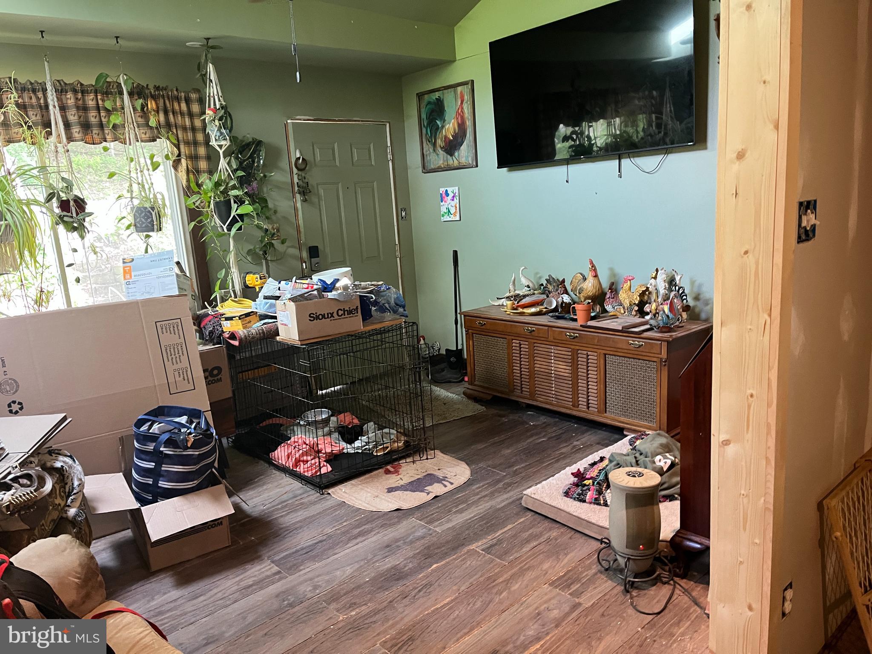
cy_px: 327
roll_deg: +3.8
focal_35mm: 26
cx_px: 436
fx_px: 655
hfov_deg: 67.3
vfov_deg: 53.1
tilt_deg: -12.0
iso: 400
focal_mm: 5.1
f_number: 1.6
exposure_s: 1/60
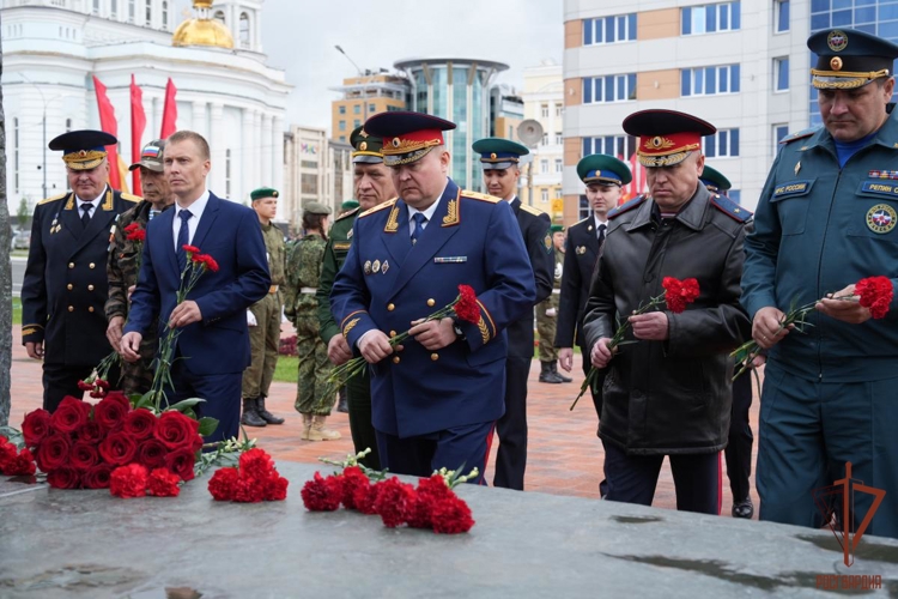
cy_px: 300
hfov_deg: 39.6
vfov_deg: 27.0
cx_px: 449
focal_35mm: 50
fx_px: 1247
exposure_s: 1/320
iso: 250
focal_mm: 50
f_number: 5.6
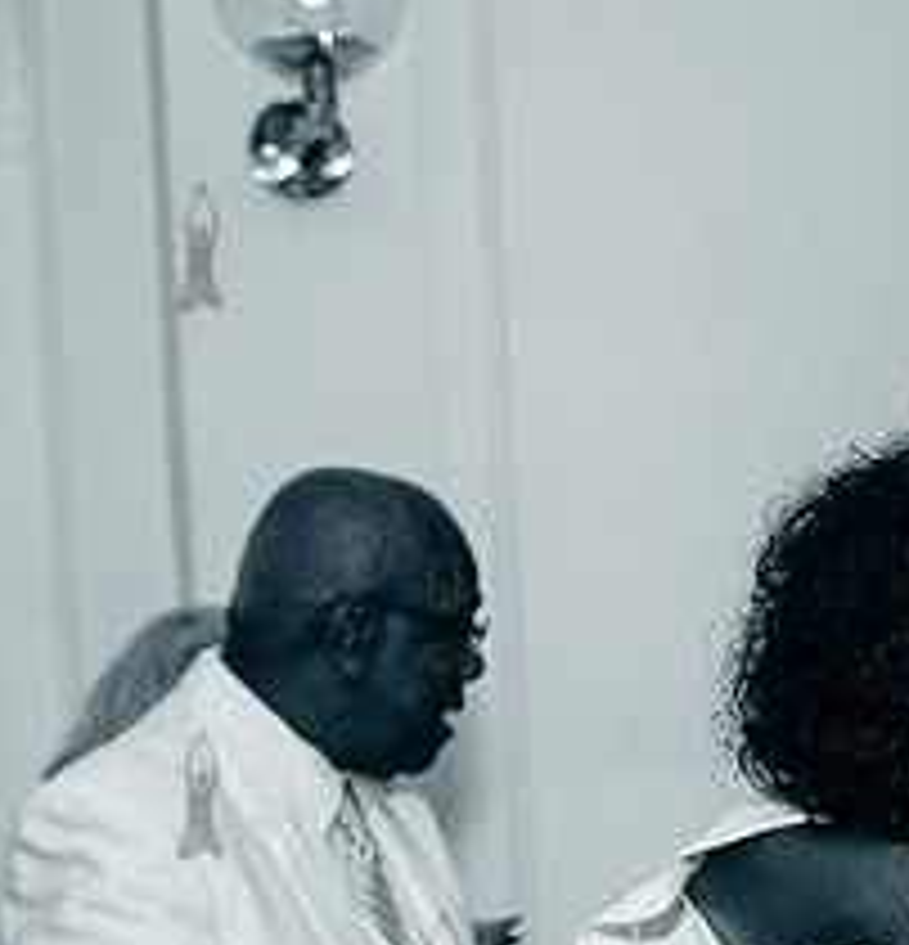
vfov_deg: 19.6
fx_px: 2697
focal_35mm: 89
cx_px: 1180
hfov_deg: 17.9
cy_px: 792
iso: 2500
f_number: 4.5
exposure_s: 1/1000
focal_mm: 32
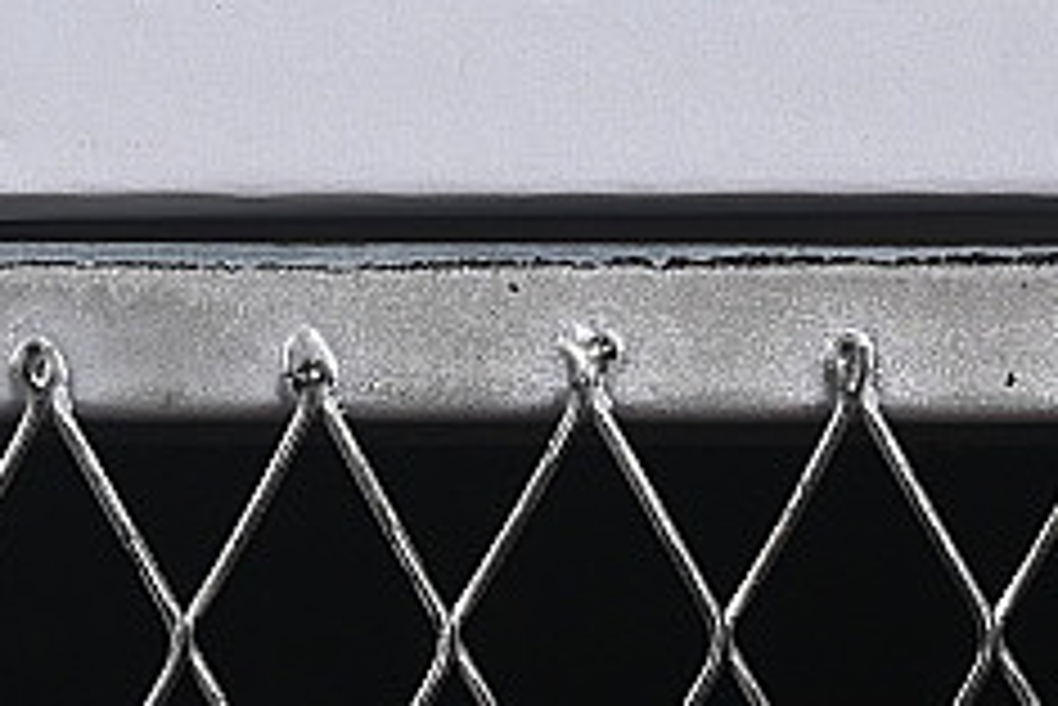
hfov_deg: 6.0
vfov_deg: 4.0
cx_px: -180
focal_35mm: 344
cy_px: -769
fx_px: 10116
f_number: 8
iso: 160
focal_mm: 50
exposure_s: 1/80
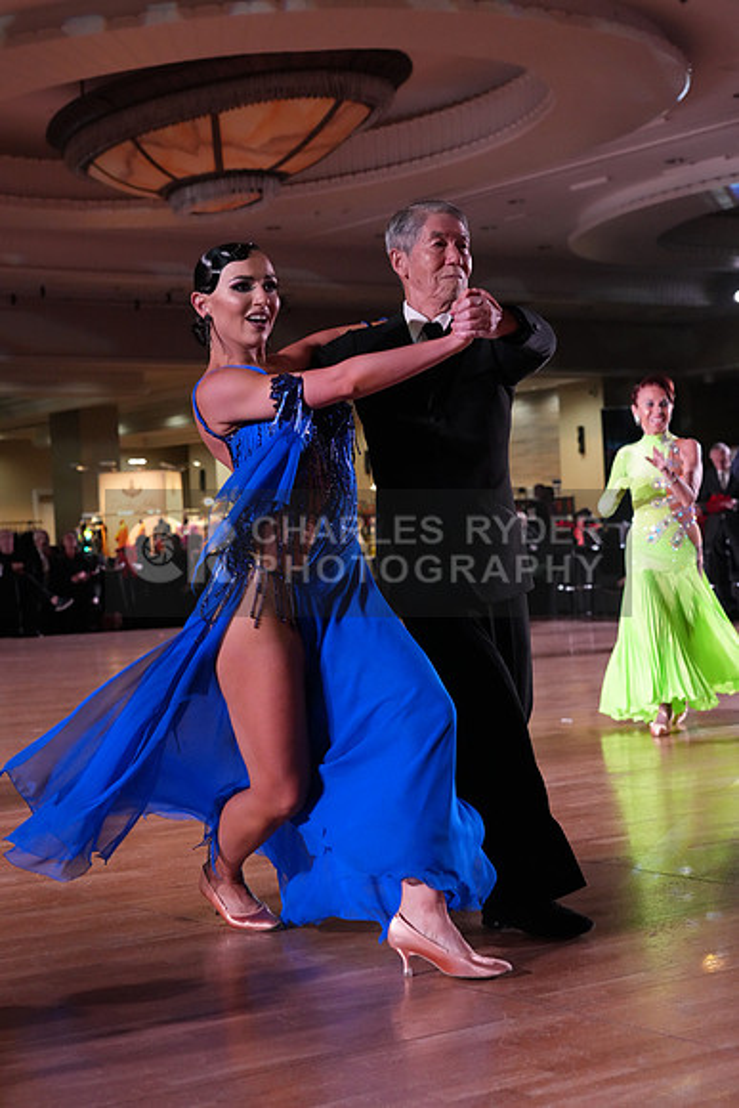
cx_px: 370
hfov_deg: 22.3
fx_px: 1877
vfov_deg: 32.9
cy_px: 554
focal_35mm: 61
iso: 5000
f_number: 5.6
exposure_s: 1/320
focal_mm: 61
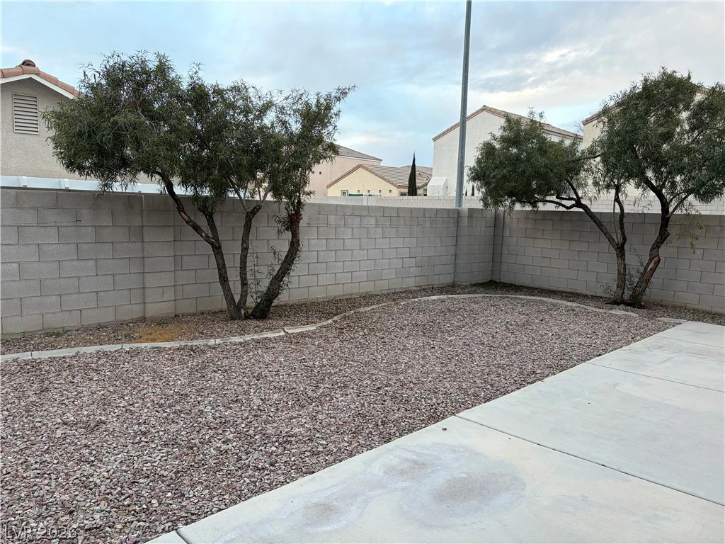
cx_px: 362
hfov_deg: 67.3
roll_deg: -2.0
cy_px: 272
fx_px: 545
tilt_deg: -7.1
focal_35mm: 26
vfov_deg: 53.1
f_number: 1.6
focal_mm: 5.96
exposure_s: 1/127
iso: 50
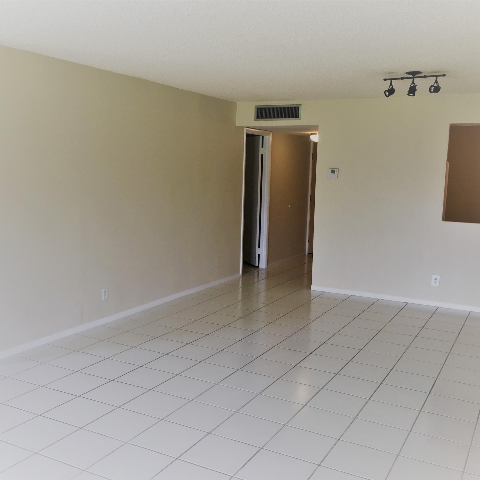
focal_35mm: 35
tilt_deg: -5.9
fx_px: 549
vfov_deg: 47.2
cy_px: 245
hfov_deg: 47.2
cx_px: 234
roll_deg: -2.0
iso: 40
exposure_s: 1/60
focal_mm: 4.15
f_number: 2.2
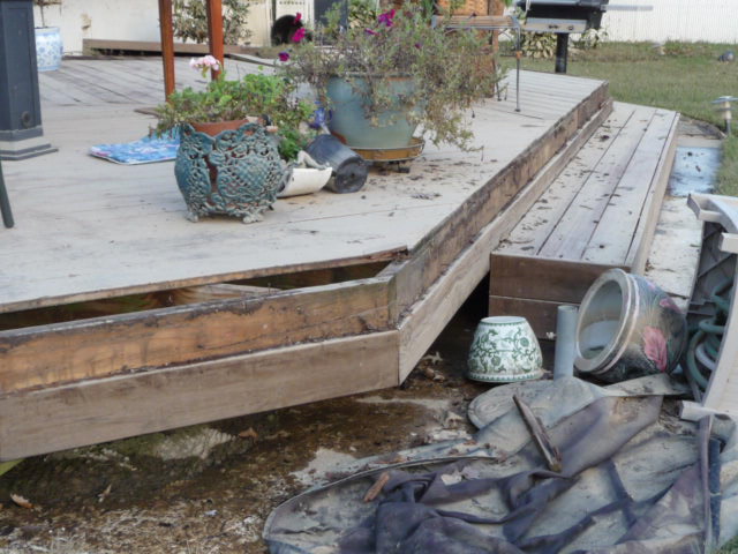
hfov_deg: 38.2
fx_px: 1066
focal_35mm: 50
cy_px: 277
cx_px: 369
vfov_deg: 29.1
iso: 100
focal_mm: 5
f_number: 3.4
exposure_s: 1/30
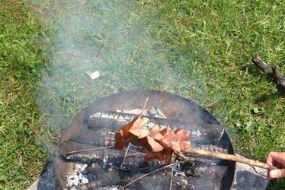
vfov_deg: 24.2
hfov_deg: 36.1
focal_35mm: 55
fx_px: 436
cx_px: 165
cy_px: 154
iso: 50
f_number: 2.4
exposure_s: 1/1355
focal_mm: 4.12
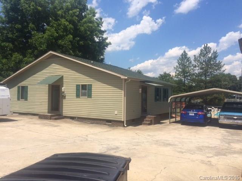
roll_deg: -0.2
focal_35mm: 29
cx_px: 121
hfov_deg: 61.7
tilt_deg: +0.7
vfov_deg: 48.2
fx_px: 203
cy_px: 90
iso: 32
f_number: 2.2
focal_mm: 4.15
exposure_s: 1/2933
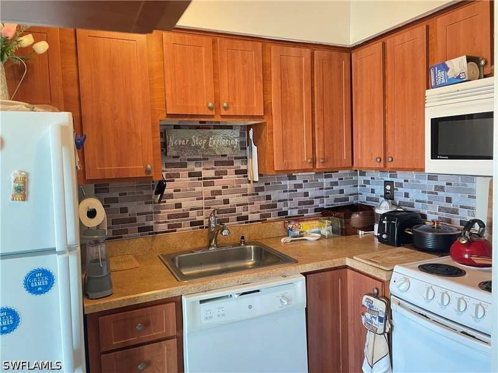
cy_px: 186
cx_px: 249
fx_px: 374
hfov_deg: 67.3
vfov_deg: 53.1
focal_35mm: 26
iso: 250
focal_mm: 4.2
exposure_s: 1/60
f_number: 1.6
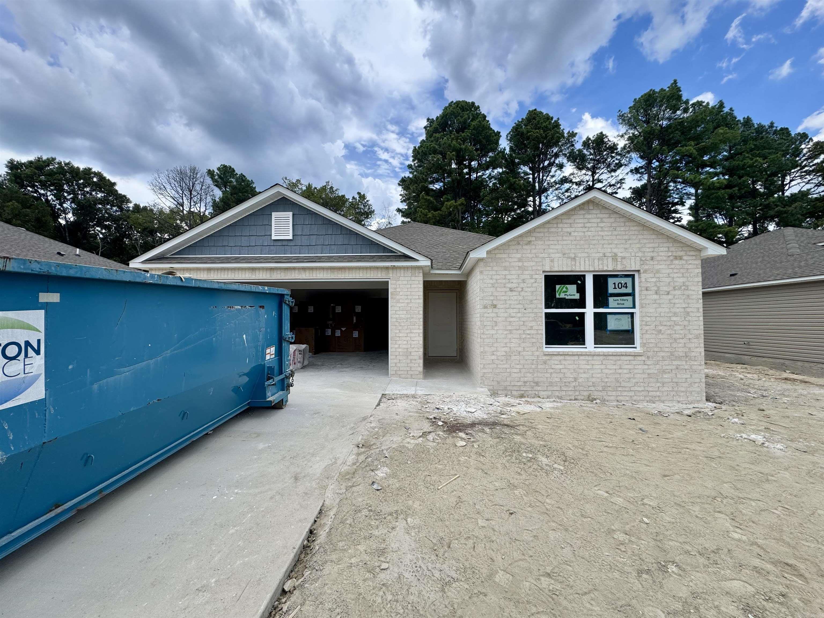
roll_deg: -0.1
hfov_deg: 102.1
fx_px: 333
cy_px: 309
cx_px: 412
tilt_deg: +1.7
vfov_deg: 85.7
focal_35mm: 14
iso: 50
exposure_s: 1/1094
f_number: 2.2
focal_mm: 2.22
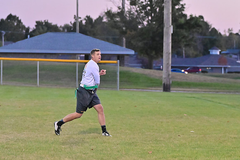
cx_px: 120
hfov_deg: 11.9
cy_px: 80
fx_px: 1147
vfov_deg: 8.0
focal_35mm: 172
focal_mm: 115
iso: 6400
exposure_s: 1/400
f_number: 4
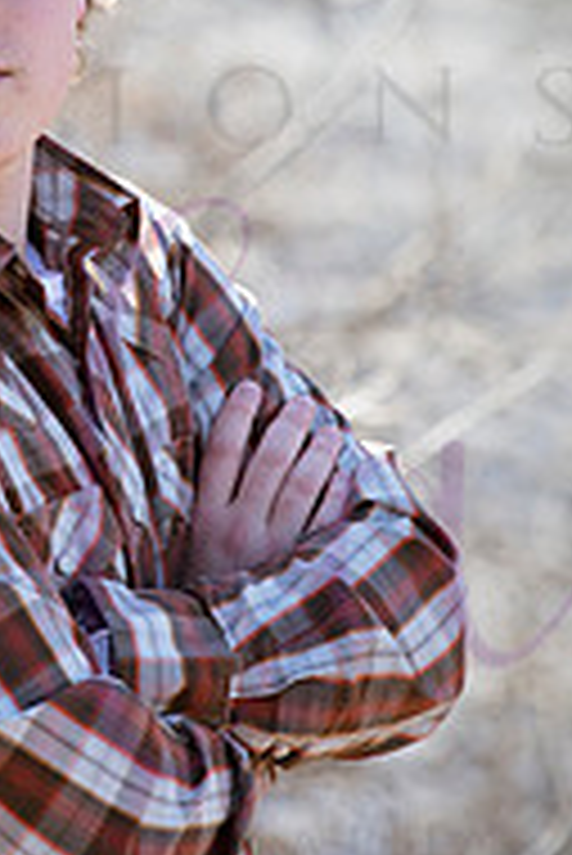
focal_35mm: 474
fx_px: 11276
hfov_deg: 2.9
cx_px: -14
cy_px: 266
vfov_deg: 4.3
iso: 800
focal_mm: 200
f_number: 10
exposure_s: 1/320
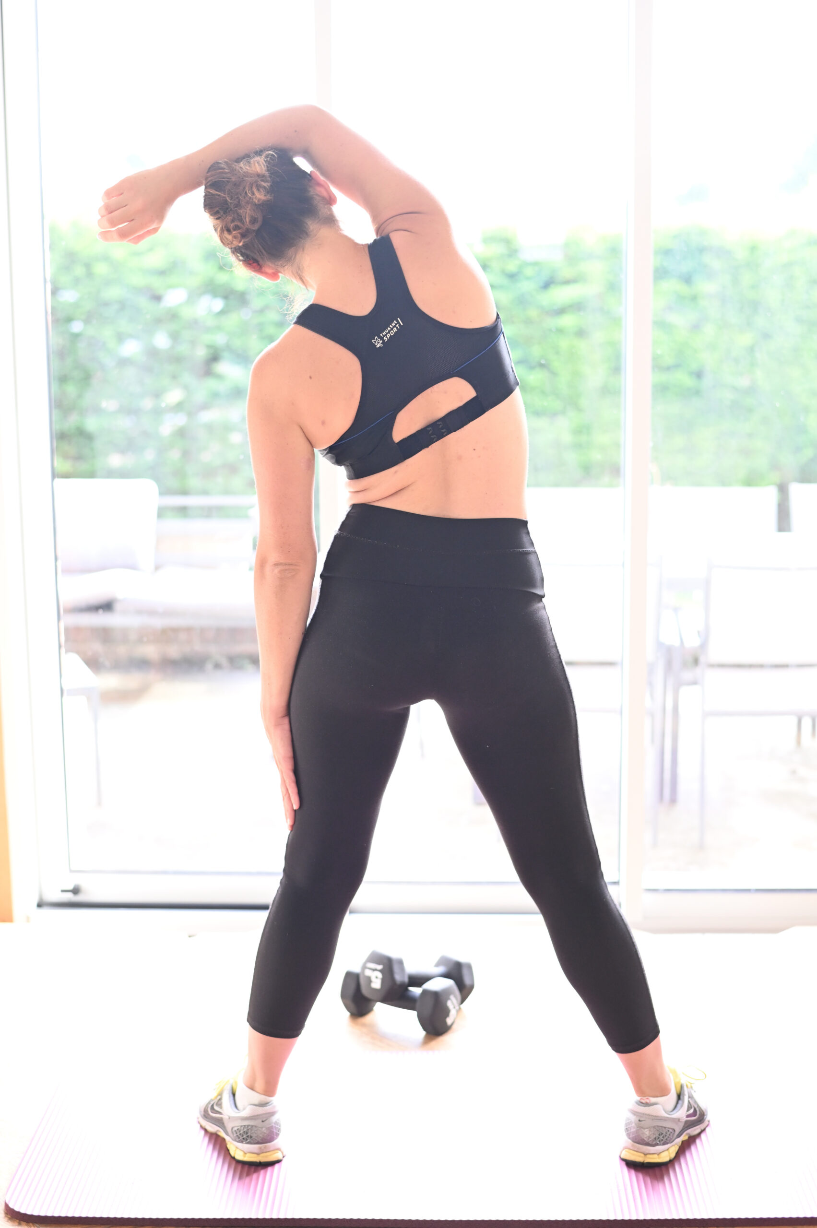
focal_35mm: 50
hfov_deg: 27.0
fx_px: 1704
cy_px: 614
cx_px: 408
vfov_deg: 39.6
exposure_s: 1/400
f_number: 2.8
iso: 2500
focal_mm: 50
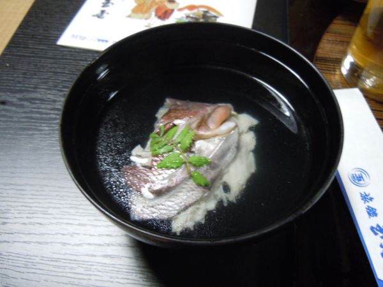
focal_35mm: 30
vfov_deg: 46.8
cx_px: 192
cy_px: 144
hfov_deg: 60.0
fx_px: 332
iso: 400
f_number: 3.5
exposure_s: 1/6
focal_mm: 5.4
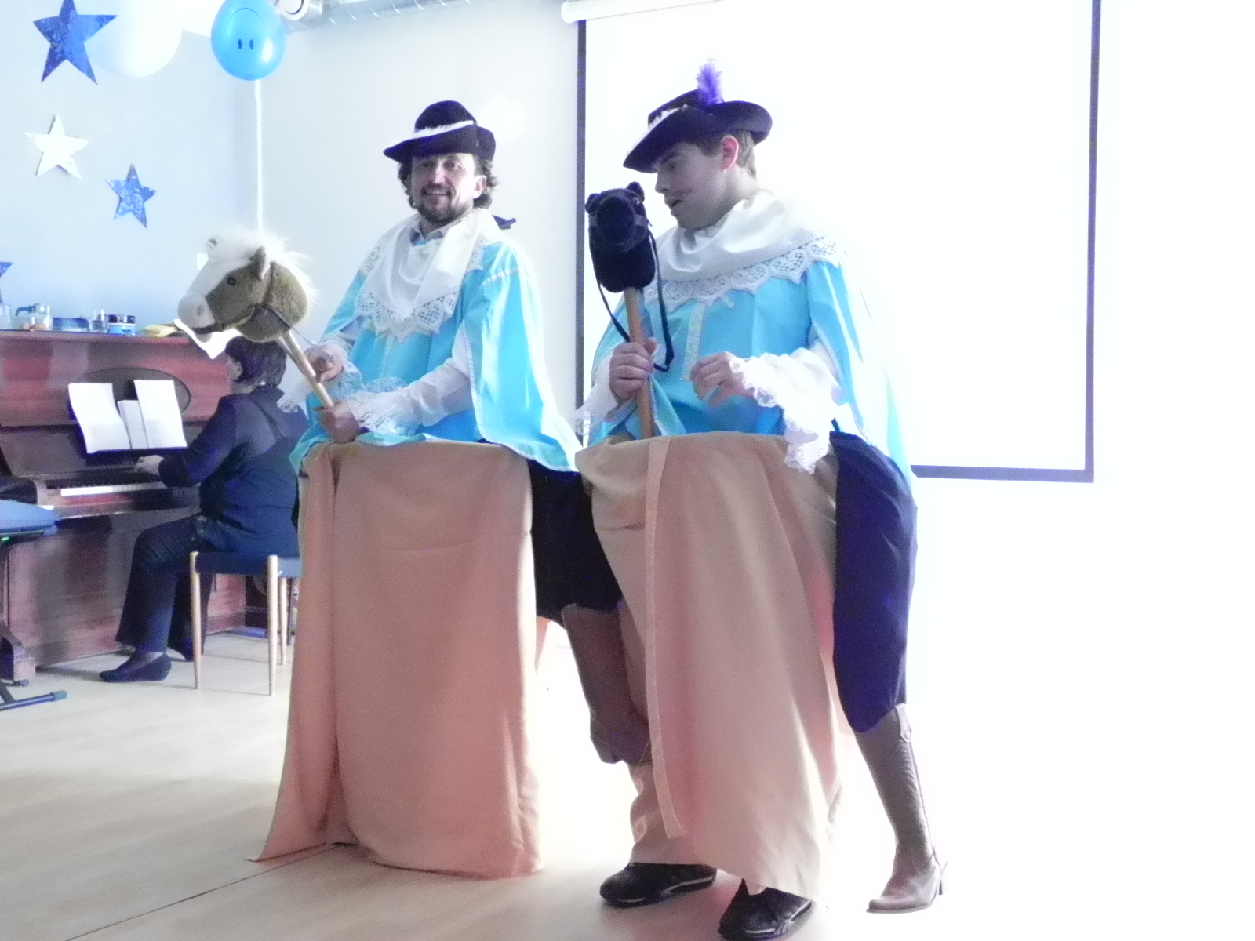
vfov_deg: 35.1
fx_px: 1486
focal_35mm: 41
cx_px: 628
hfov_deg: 45.8
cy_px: 470
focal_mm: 7.3
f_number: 3.2
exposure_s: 1/160
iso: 3200
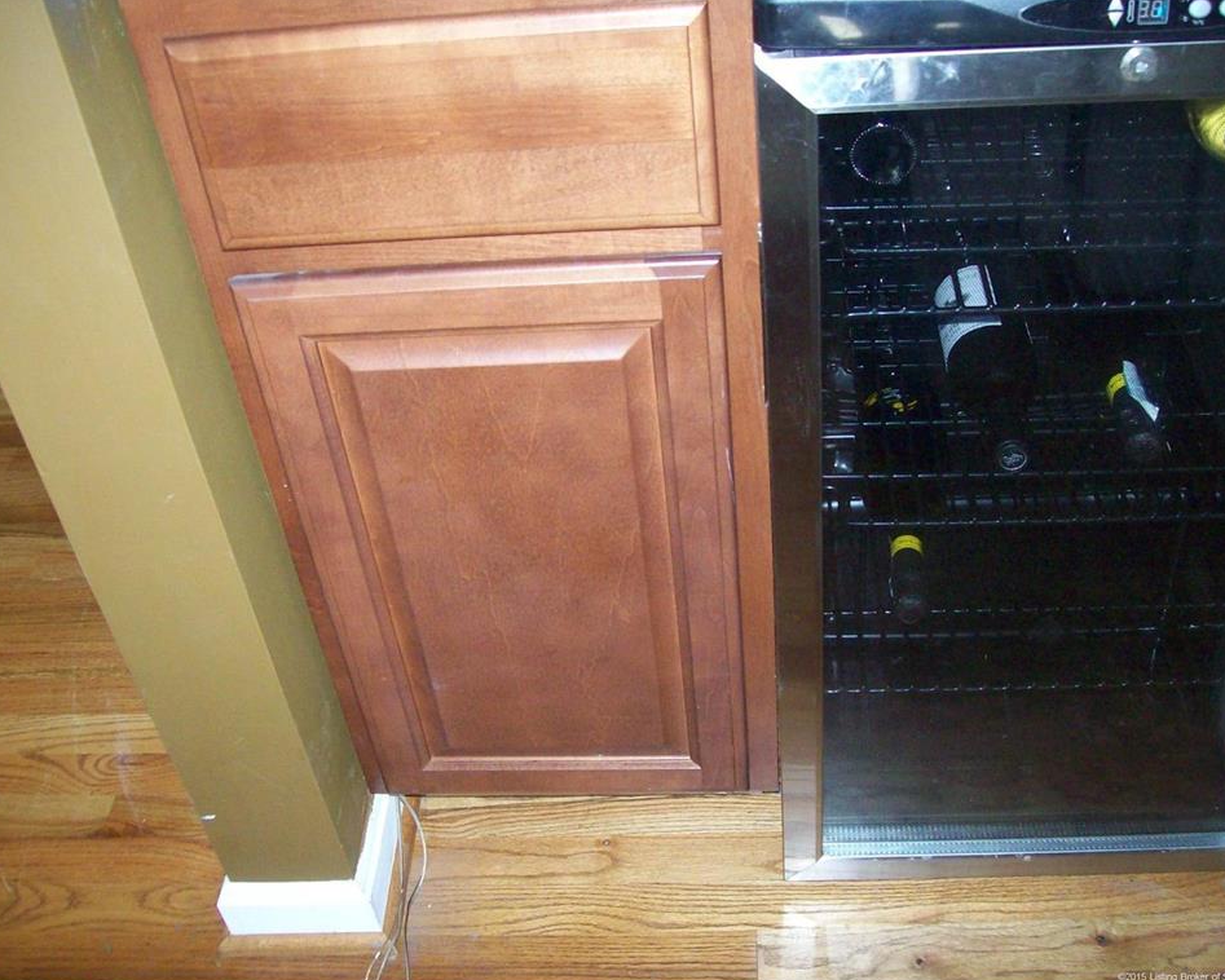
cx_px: 609
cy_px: 491
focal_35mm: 38
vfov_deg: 39.2
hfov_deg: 47.9
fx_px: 1378
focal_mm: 6
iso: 200
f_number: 2.7
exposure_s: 1/64
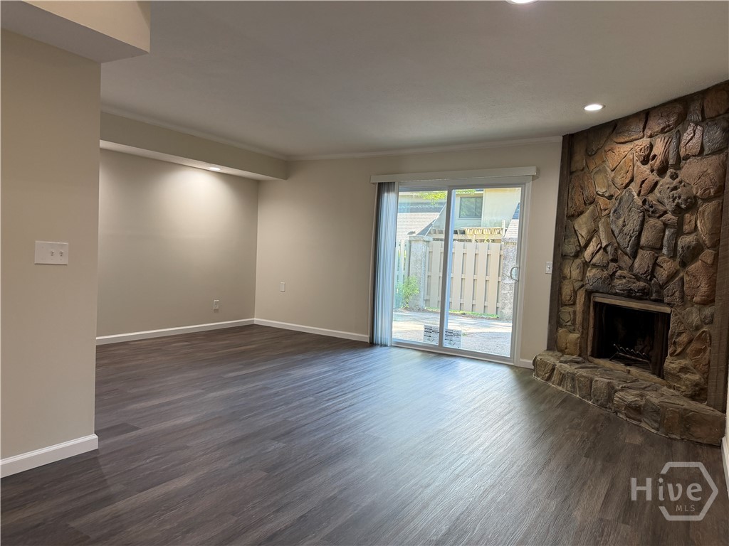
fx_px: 505
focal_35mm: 24
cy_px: 273
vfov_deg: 56.8
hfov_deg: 71.6
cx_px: 364
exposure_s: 1/120
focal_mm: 6.76
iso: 200
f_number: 1.78
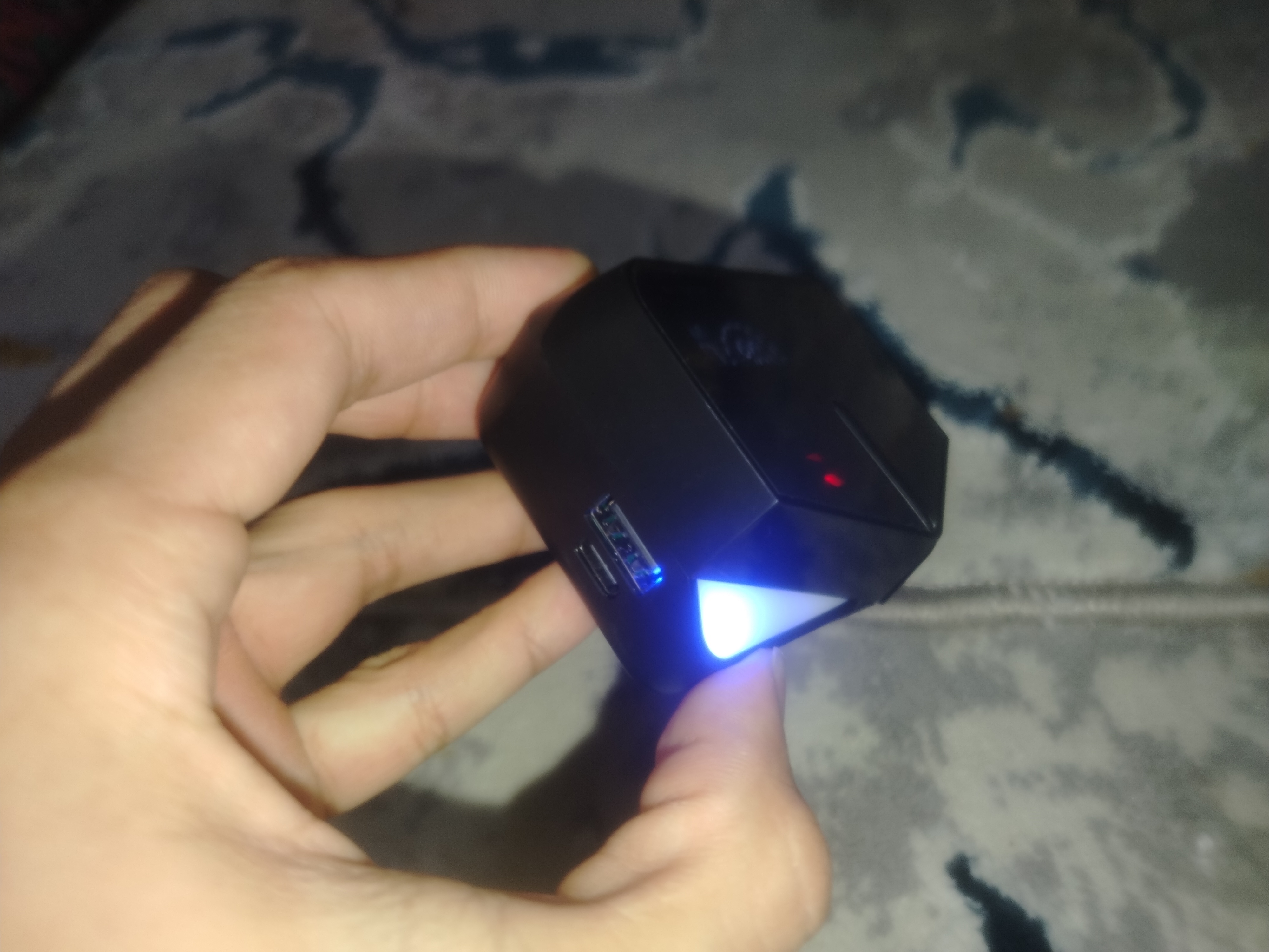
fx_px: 880
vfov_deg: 56.8
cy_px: 476
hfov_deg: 71.6
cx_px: 634
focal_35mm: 24
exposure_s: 1/50
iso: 834
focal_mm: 5.25
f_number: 1.75
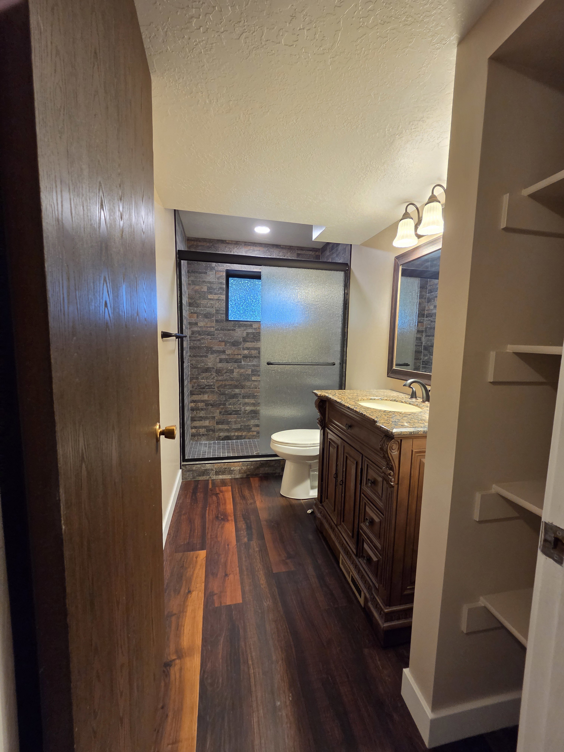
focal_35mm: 13
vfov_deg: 106.2
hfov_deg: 89.9
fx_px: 282
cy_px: 376
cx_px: 282
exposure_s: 1/60
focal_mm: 2.2
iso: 250
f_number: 2.2
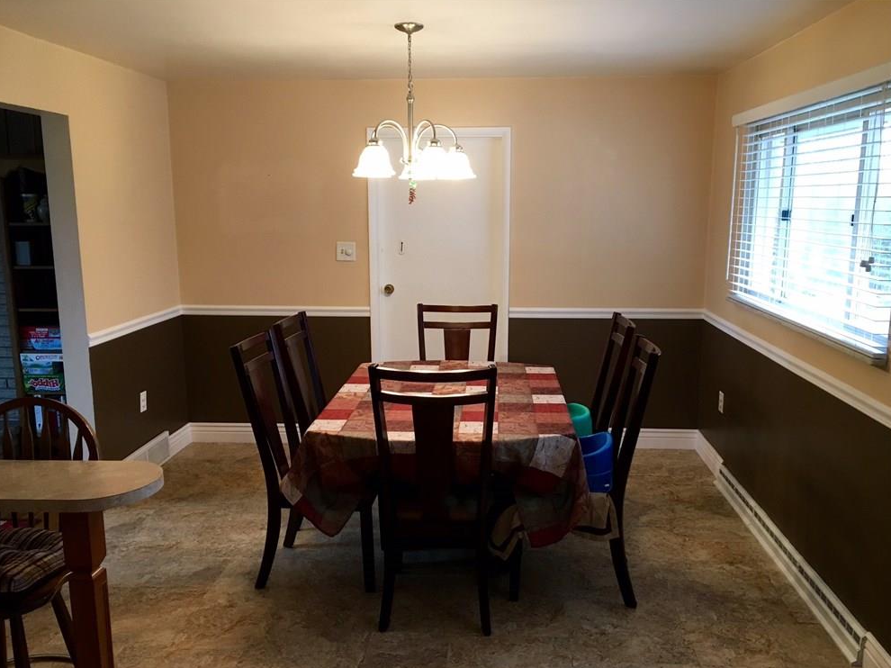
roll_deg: -0.3
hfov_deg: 60.0
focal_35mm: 30
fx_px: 772
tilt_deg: -10.1
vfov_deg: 46.8
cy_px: 340
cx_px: 452
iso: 100
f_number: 2.2
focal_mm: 4.15
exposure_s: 1/30
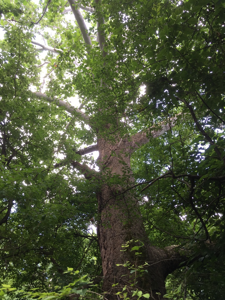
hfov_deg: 48.2
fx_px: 251
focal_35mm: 29
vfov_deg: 61.7
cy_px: 150
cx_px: 112
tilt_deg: +45.6
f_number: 2.2
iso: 25
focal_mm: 4.15
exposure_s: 1/60
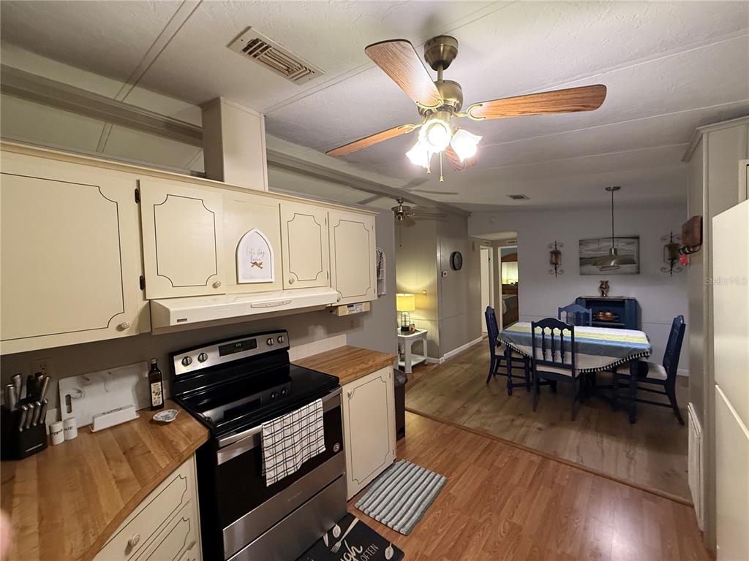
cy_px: 280
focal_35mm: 14
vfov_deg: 85.7
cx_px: 374
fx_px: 303
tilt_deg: +0.6
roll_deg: +2.4
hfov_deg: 102.1
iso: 320
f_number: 2.2
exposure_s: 1/60
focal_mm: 2.22
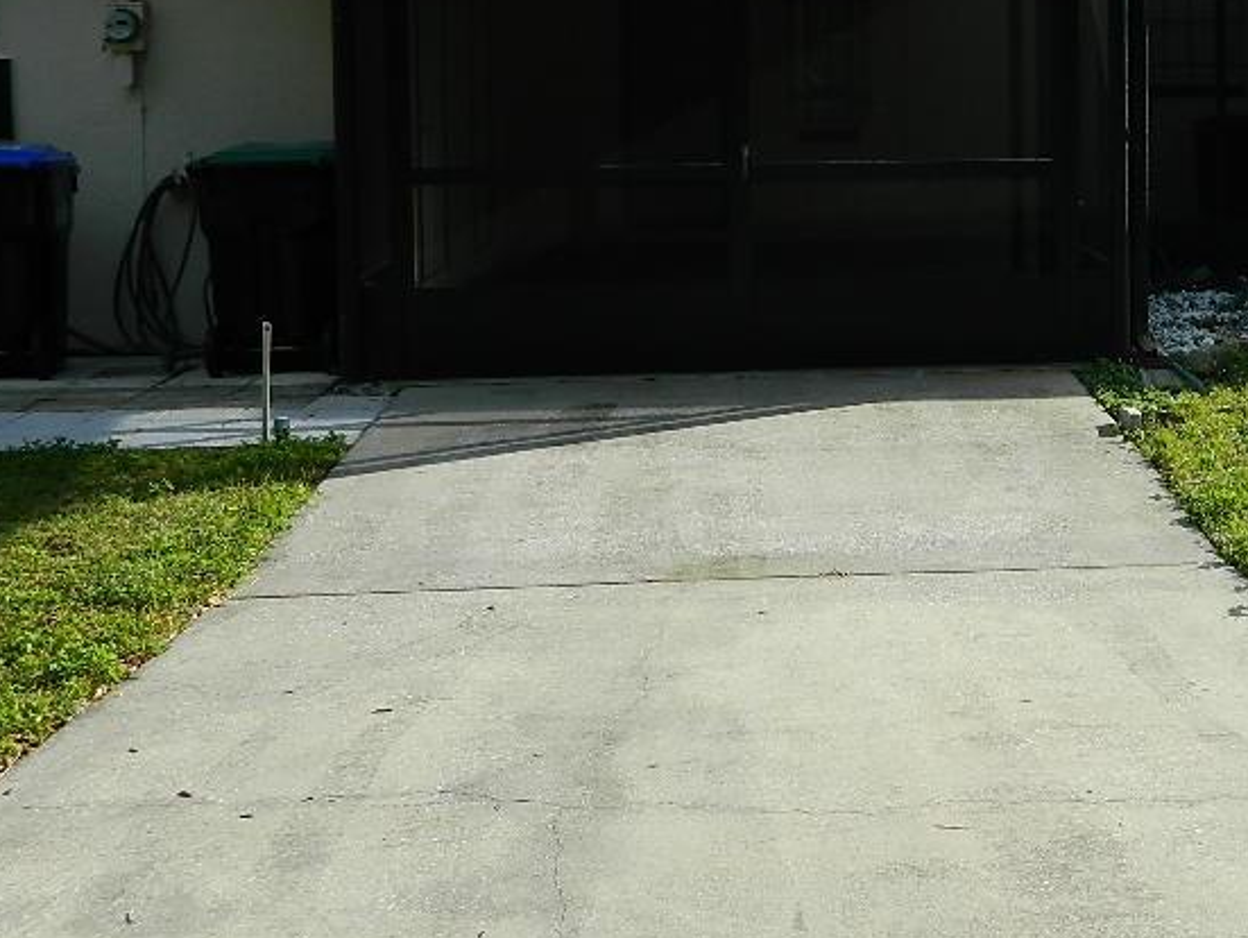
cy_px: 224
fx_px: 2345
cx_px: 1071
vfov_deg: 22.4
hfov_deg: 28.9
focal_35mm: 65
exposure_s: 1/640
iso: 80
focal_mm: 6.2
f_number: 3.3
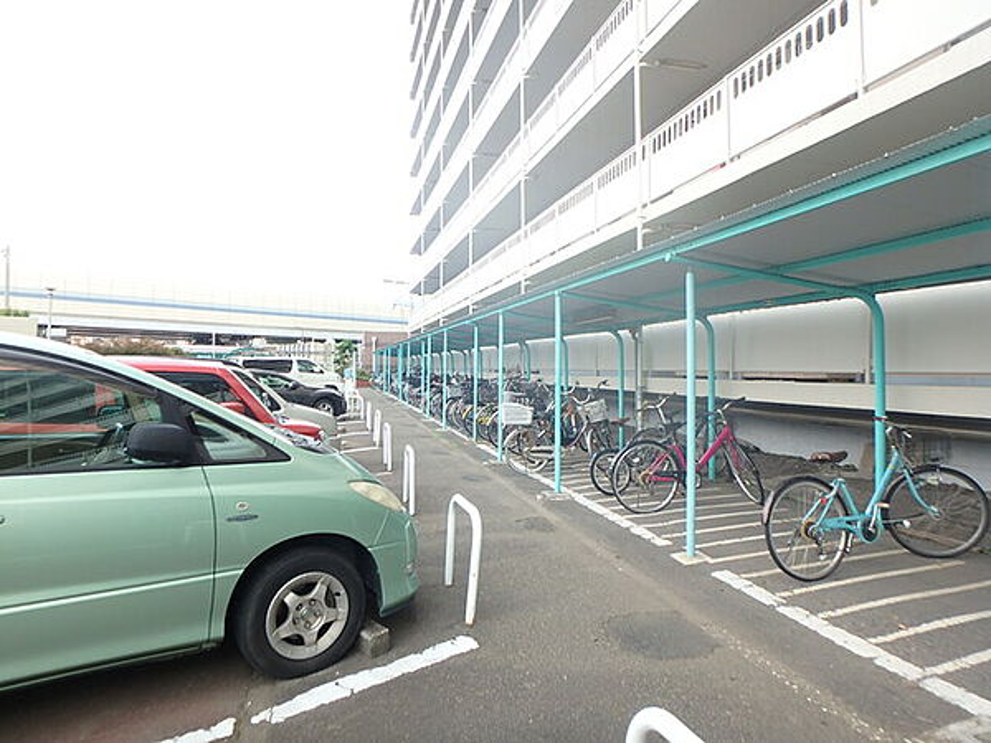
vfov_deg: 63.4
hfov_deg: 79.0
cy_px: 372
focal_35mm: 21
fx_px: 601
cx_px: 496
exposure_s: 1/160
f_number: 3.5
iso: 125
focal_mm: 3.7
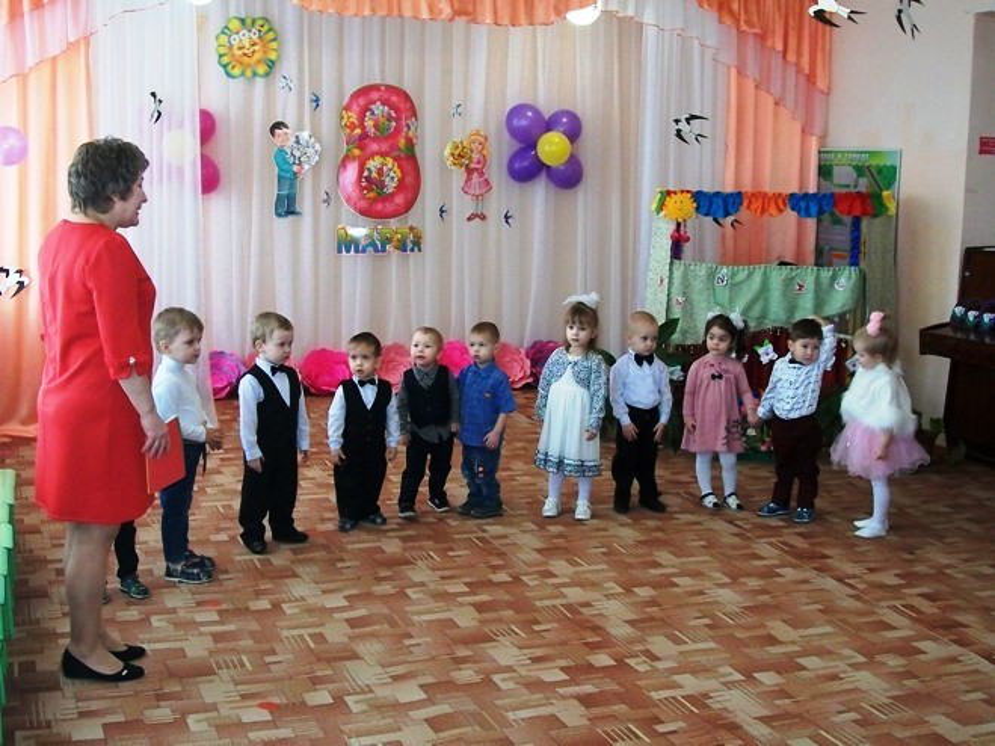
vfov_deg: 32.2
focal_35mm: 45
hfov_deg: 42.1
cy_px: 373
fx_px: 1293
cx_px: 498
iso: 240
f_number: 3
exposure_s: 1/40
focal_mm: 7.6
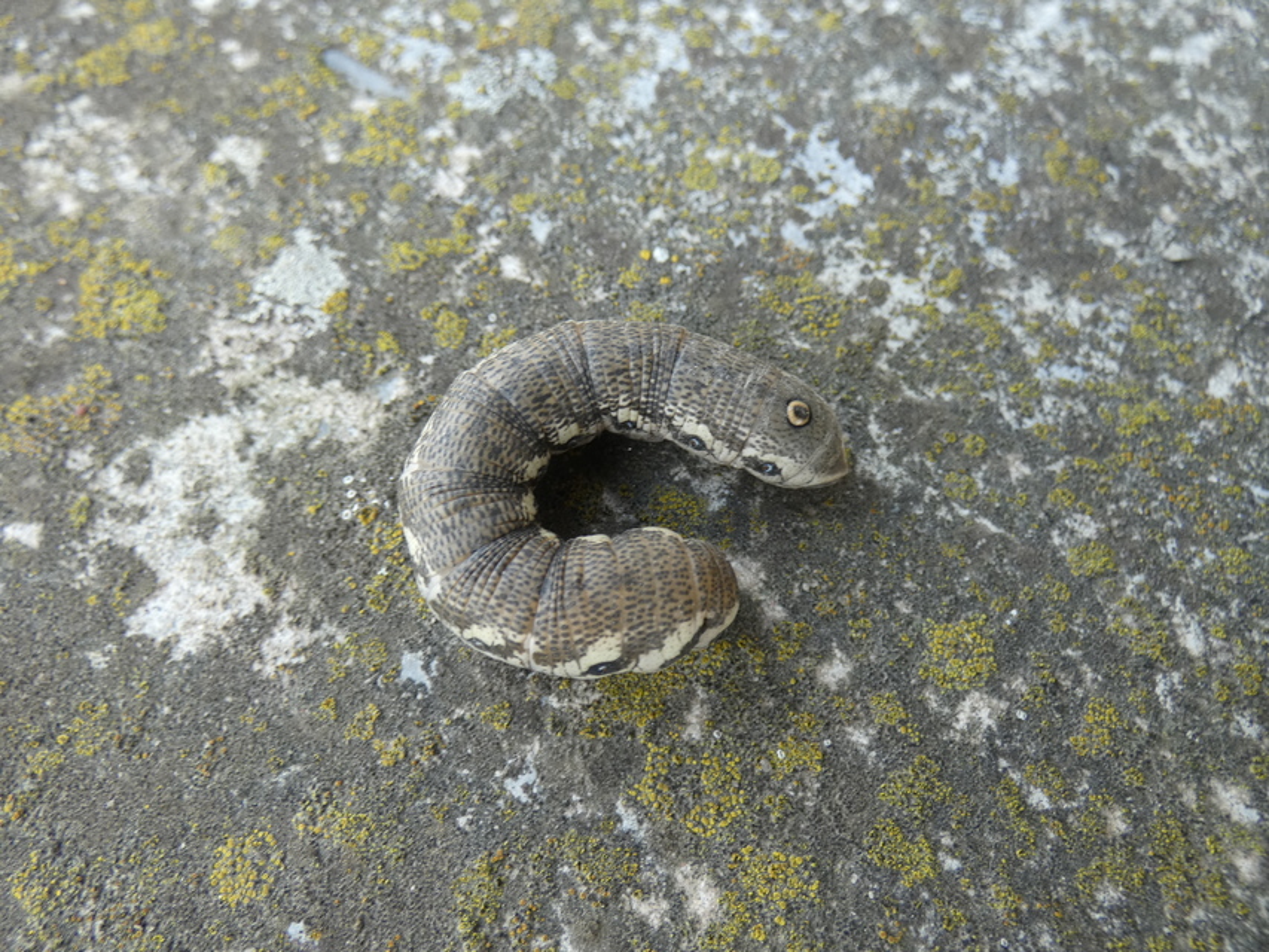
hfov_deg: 81.7
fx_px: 733
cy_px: 476
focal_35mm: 20
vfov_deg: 66.0
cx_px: 634
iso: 80
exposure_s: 1/125
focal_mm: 3.6
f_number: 2.8
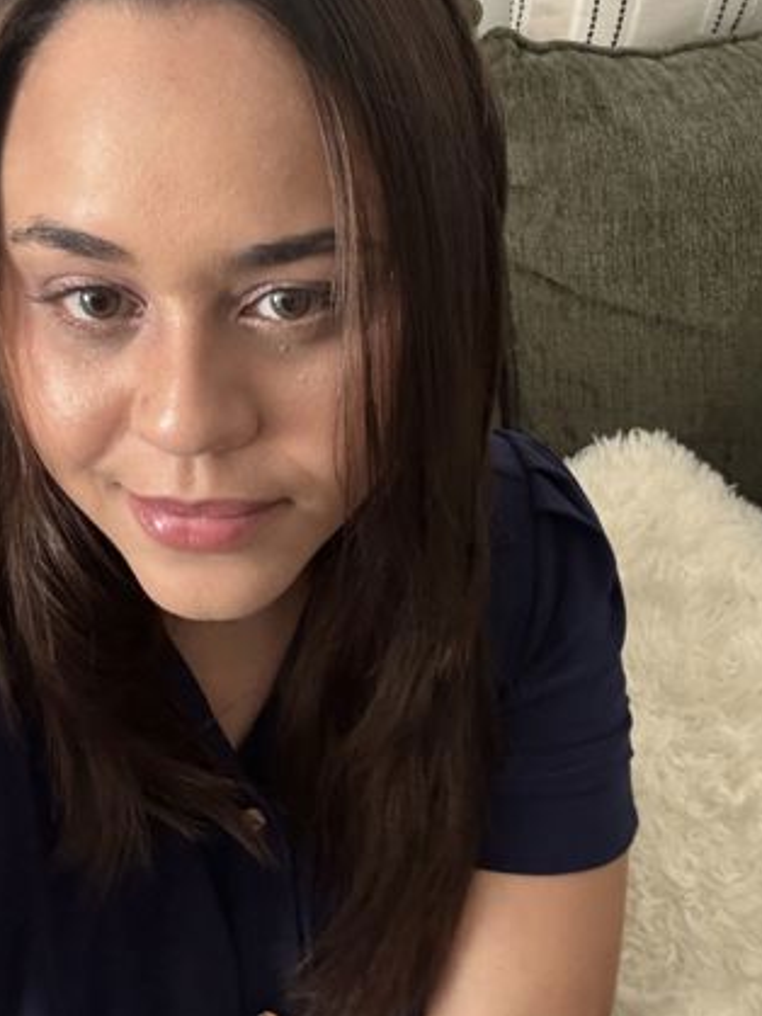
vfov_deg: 44.4
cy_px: 382
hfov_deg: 34.2
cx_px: 286
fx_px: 1233
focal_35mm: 42
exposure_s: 1/40
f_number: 1.9
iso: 320
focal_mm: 2.69
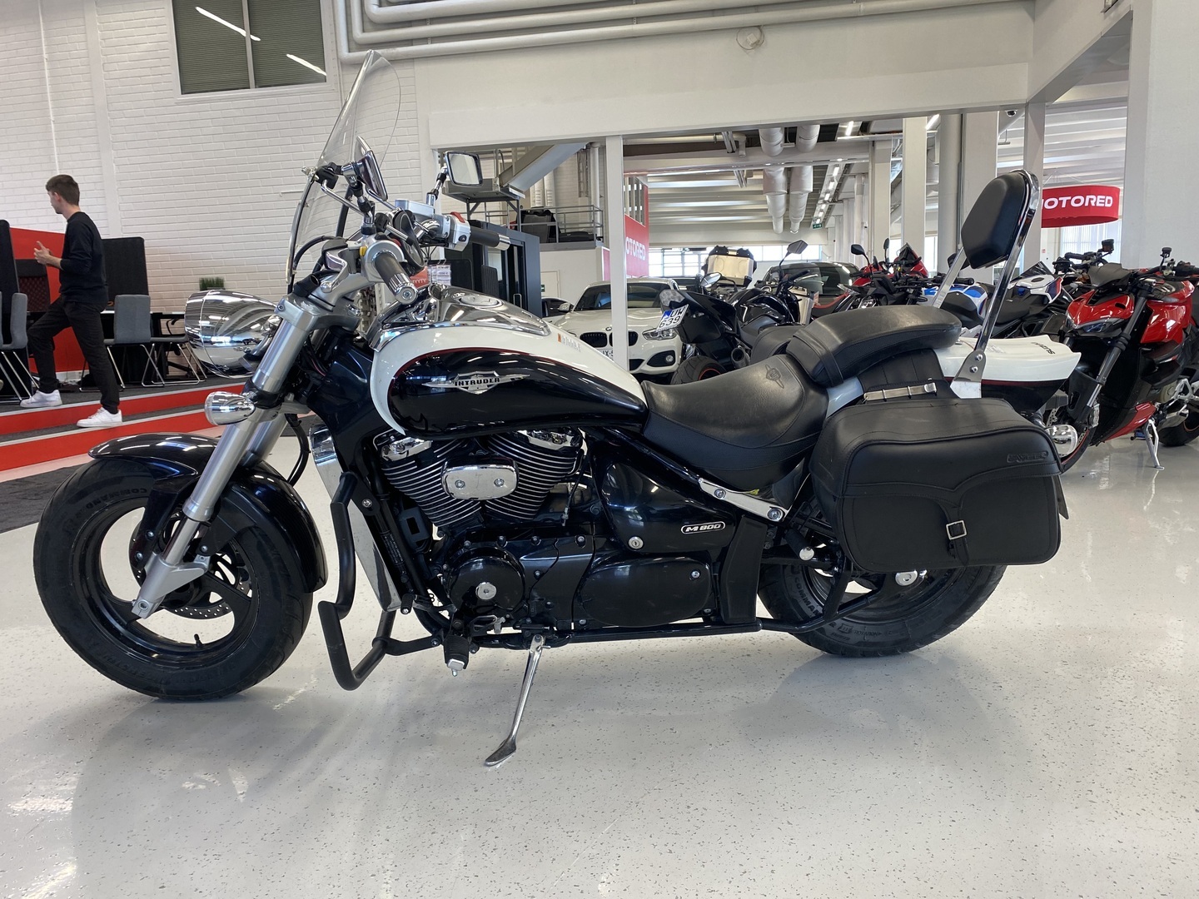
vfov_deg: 53.1
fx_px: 901
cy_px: 450
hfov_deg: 67.3
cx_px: 600
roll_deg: +2.1
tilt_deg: -7.1
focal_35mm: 26
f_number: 1.8
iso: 80
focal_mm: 4.25
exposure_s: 1/100
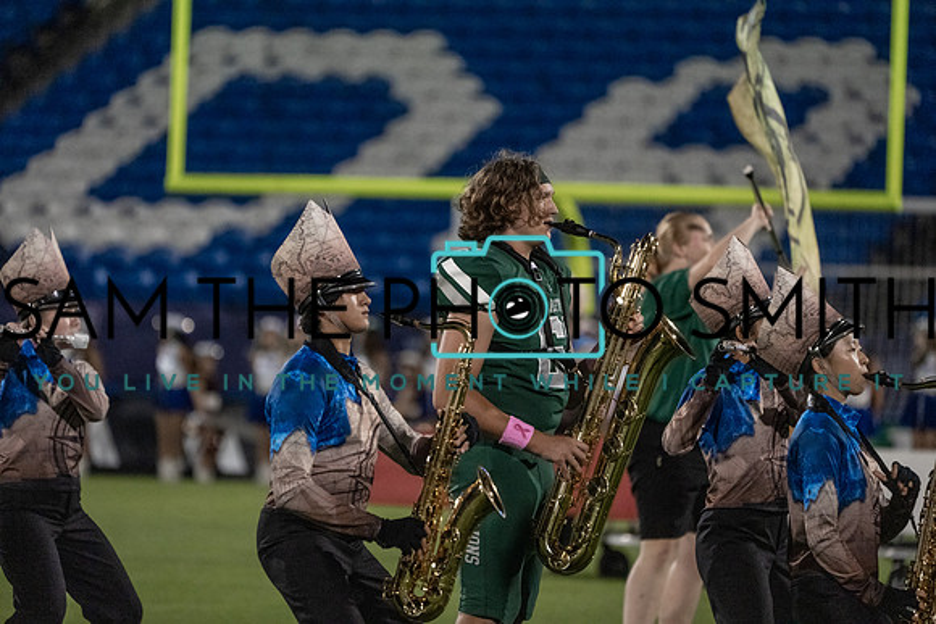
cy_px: 312
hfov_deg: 5.7
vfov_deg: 3.8
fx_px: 9388
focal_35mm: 361
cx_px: 468
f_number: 5.6
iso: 10000
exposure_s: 1/1250
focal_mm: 361
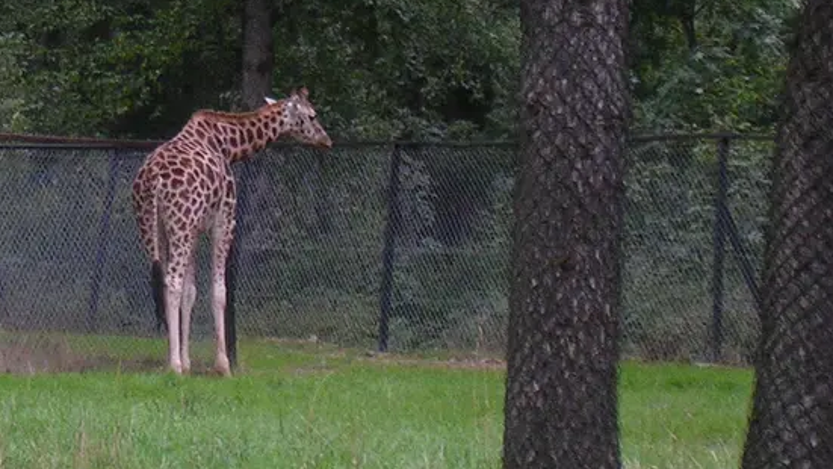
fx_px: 6428
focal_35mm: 291
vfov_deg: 4.2
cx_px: -48
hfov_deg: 7.4
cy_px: 130
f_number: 4.9
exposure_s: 1/60.1
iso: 91
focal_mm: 17.4
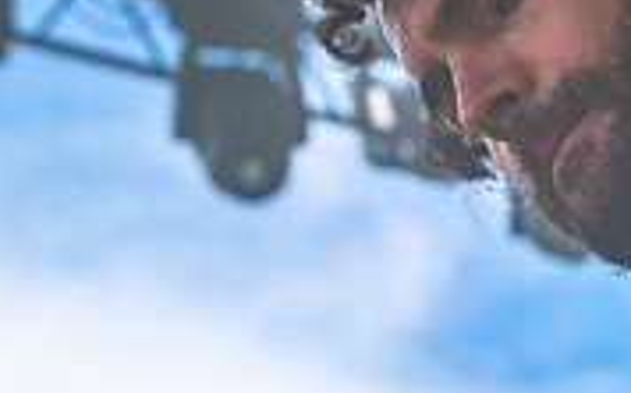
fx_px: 2853
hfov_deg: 12.4
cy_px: 483
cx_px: -64
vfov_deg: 7.8
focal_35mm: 166
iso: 100
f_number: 5
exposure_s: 1/320
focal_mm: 50
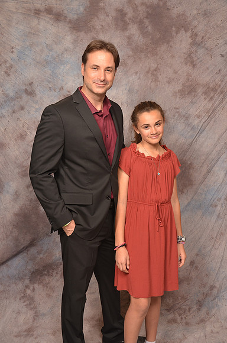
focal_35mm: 45
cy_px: 172
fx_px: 428
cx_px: 114
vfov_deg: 43.7
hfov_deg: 29.7
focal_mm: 30
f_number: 5.6
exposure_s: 1/60
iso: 200
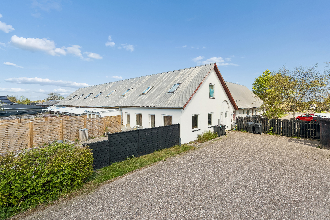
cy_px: 110
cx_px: 165
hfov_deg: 93.3
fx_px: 156
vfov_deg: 70.4
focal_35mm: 17
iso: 400
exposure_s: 1/400
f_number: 8
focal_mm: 17
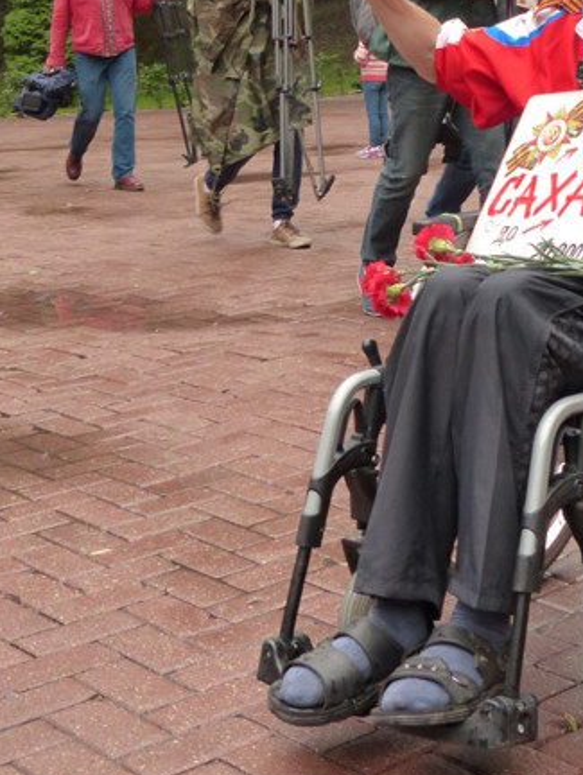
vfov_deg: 27.6
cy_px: 41
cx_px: 560
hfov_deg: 21.3
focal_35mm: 67
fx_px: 1502
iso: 160
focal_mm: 6.2
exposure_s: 1/100
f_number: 2.8
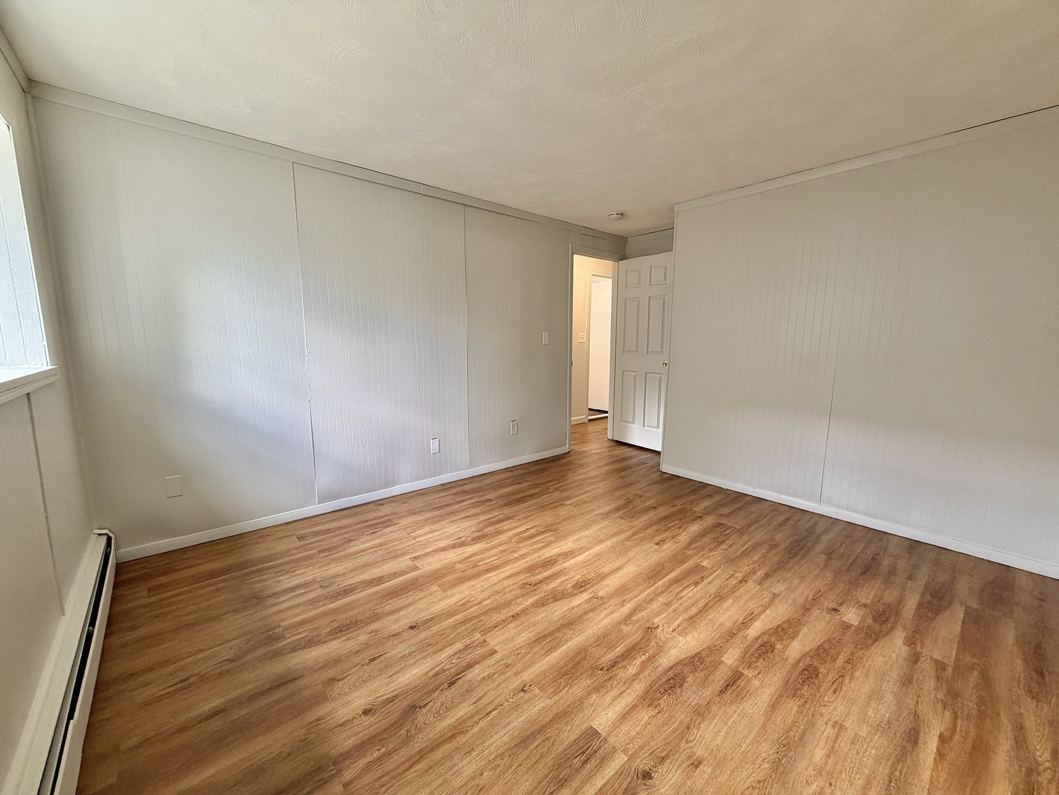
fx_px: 428
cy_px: 398
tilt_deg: -8.6
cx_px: 530
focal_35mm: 14
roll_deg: -0.2
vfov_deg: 85.7
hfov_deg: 102.1
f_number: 2.2
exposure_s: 1/60
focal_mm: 2.22
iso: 200
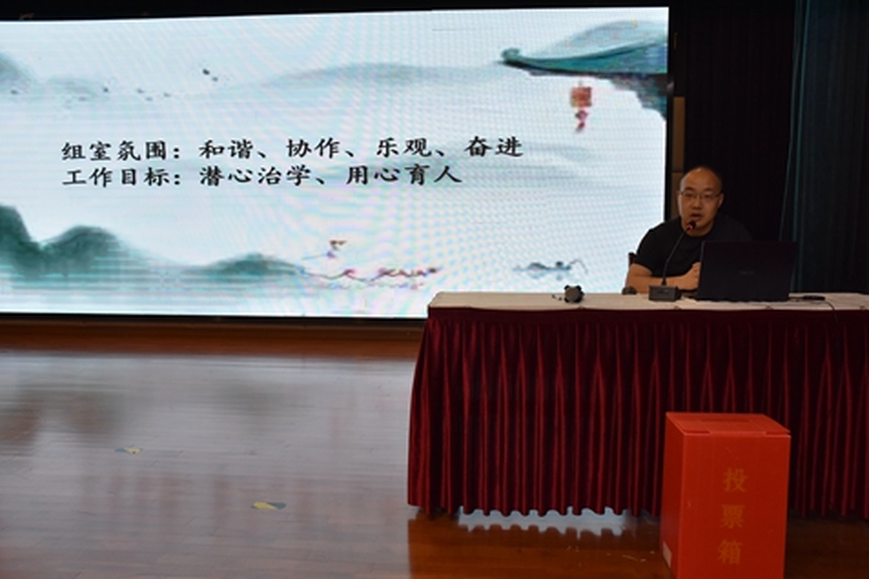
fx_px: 797
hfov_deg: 57.2
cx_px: 434
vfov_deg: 40.0
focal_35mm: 33
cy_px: 290
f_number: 7.1
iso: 1000
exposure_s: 1/200
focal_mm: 22
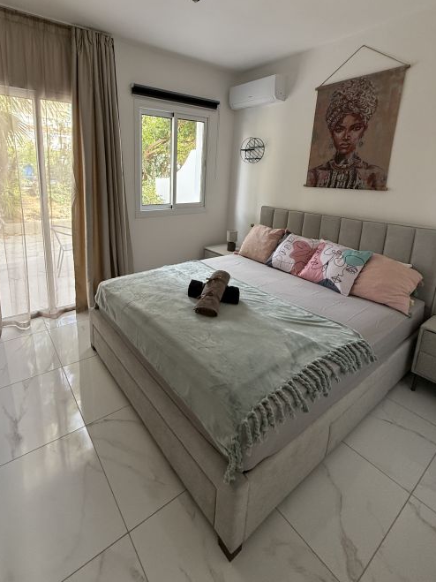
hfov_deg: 73.9
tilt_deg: -11.9
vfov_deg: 90.0
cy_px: 236
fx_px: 286
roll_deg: -0.9
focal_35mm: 17
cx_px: 174
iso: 200
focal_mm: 2.22
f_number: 2.2
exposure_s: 1/99
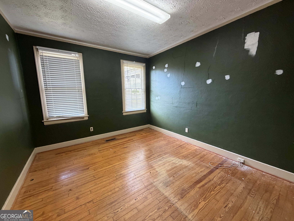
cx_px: 147
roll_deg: +1.0
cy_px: 110
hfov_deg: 102.1
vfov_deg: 85.7
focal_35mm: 14
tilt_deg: -8.4
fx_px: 119
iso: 500
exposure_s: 1/60
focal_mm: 2.22
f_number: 2.2
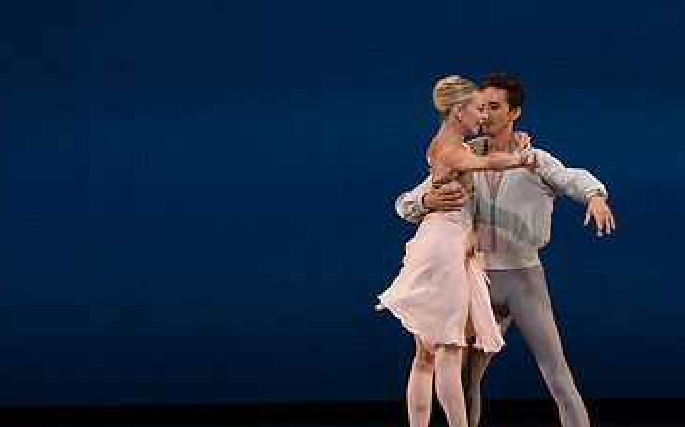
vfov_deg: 3.9
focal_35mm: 334
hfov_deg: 6.3
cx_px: 325
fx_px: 6233
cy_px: 215
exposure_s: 1/500
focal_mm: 200
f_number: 8
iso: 3200
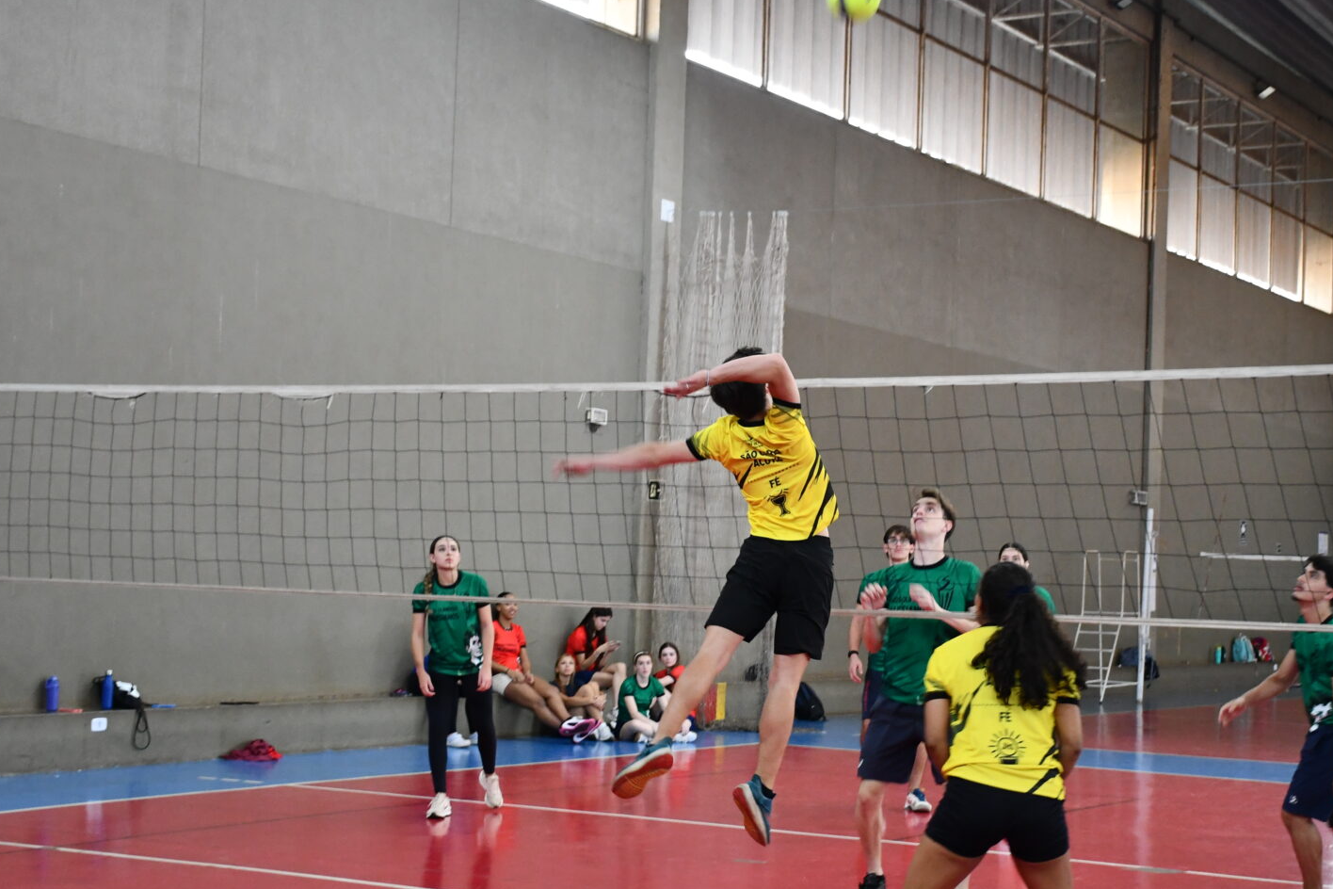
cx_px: 829
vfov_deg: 22.3
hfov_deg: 32.7
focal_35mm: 61
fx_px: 2259
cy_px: 477
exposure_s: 1/125
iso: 1800
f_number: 4
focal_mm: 30
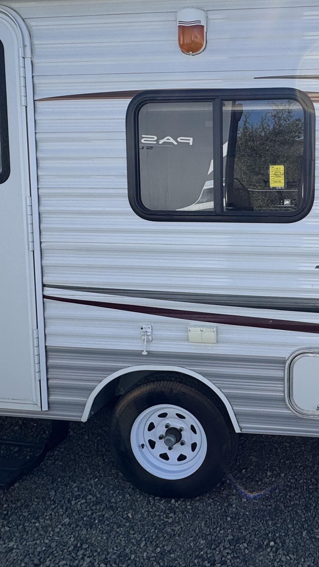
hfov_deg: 34.5
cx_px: 290
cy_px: 248
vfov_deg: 60.8
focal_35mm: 32
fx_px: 481
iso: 50
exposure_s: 1/1256
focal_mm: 2.22
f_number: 2.2
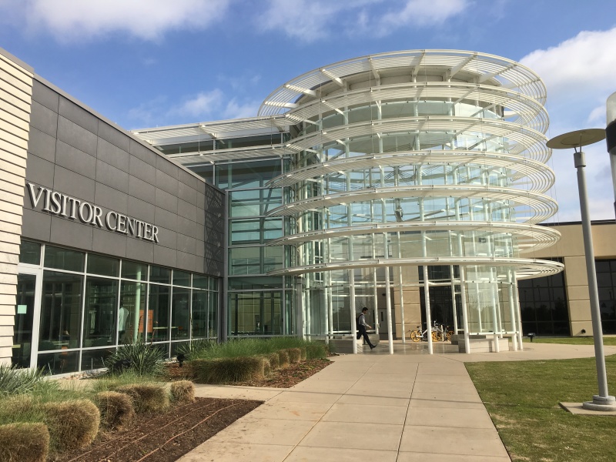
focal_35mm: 29
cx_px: 308
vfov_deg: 48.2
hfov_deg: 61.7
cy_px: 231
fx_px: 516
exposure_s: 1/1637
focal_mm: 4.15
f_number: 2.2
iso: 25
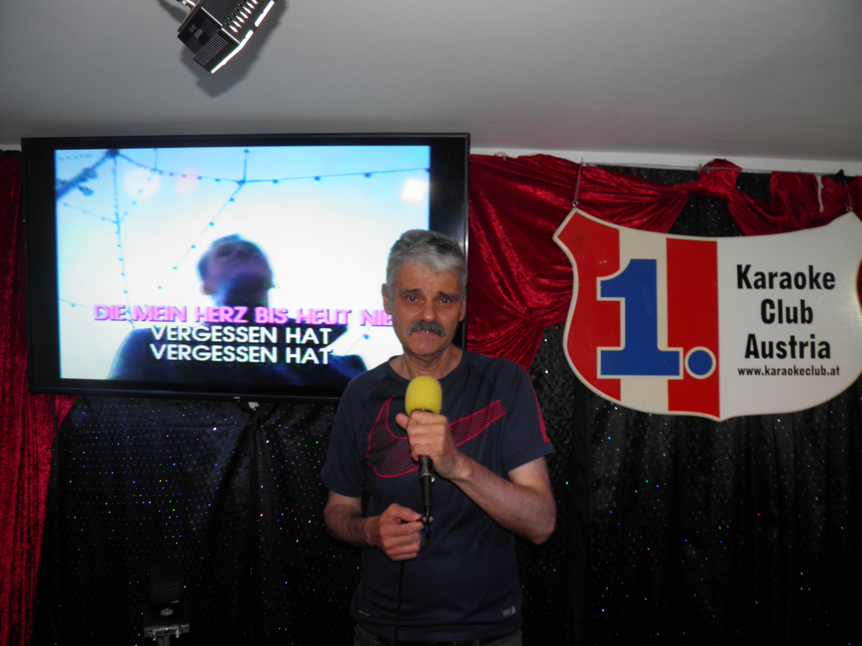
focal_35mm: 28
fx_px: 697
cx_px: 431
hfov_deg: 63.4
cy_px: 323
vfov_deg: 49.7
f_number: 2.8
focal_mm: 4.9
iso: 100
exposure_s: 1/30
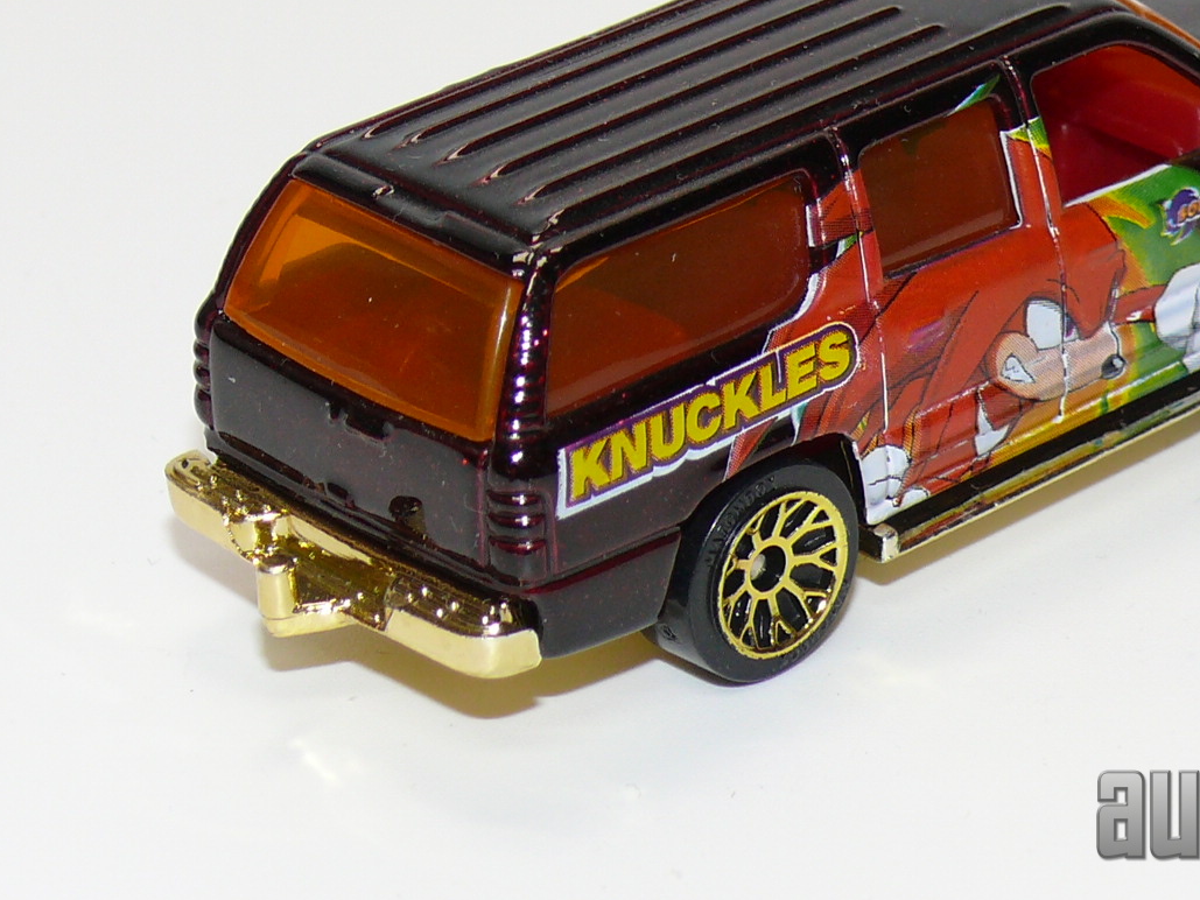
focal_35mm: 171
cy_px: 204
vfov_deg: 8.7
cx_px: 828
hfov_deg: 11.5
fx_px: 5929
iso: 100
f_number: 4
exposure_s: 1/30
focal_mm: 14
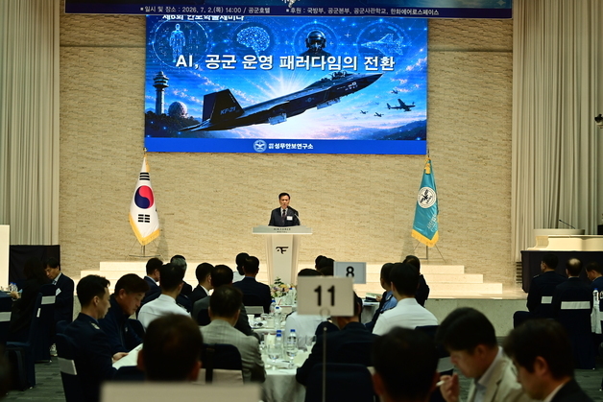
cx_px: 302
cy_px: 201
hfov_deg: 26.0
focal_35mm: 78
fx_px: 1307
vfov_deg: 17.5
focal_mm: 78
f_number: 5
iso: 2500
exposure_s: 1/200
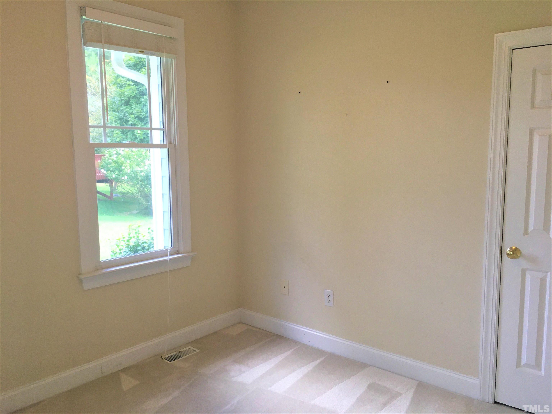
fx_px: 462
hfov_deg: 61.7
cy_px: 207
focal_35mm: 29
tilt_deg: -6.4
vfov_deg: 48.2
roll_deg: -0.4
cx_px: 276
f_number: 2.2
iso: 25
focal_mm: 4.15
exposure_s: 1/30
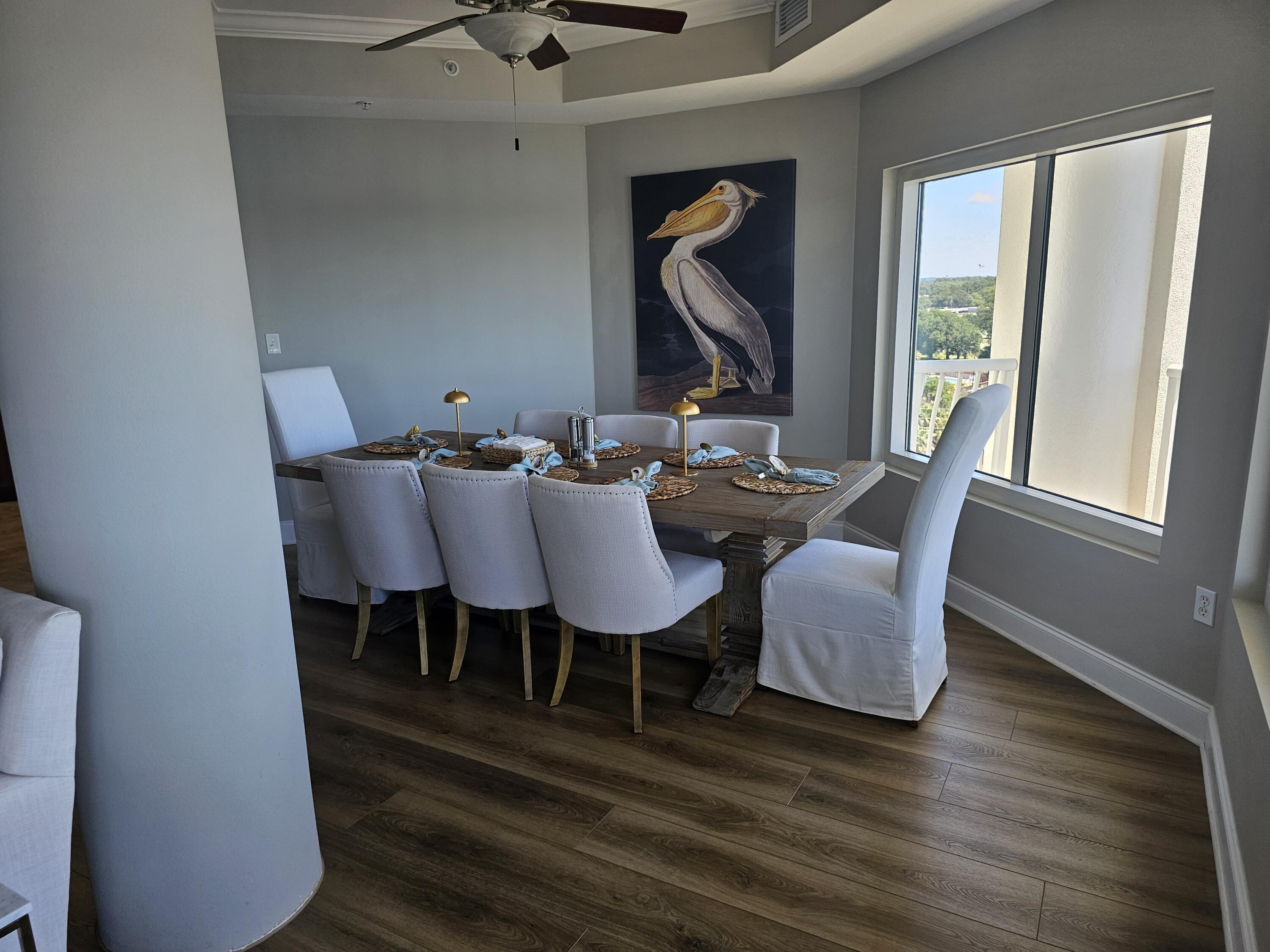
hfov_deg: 73.9
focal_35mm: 23
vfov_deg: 58.9
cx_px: 635
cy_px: 476
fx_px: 844
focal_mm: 6.3
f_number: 1.7
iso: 40
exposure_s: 1/207
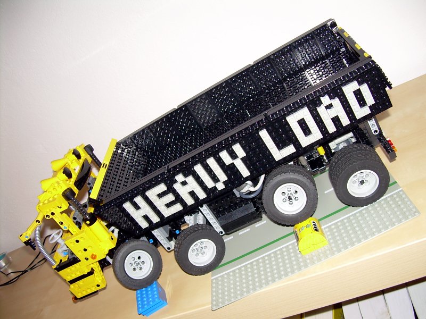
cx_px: 213
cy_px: 160
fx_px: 468
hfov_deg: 49.0
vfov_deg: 37.7
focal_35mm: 38
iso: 50
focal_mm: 6.3
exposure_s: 1/60
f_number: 2.8
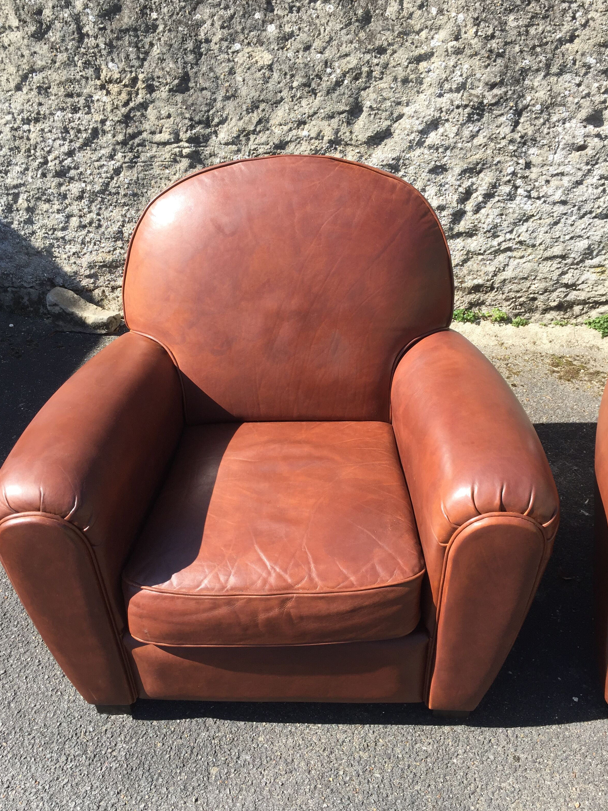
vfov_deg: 60.0
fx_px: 703
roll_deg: +1.4
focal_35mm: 30
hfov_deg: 46.8
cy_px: 408
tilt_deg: -34.2
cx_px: 296
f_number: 2.2
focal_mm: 4.15
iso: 32
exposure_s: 1/760
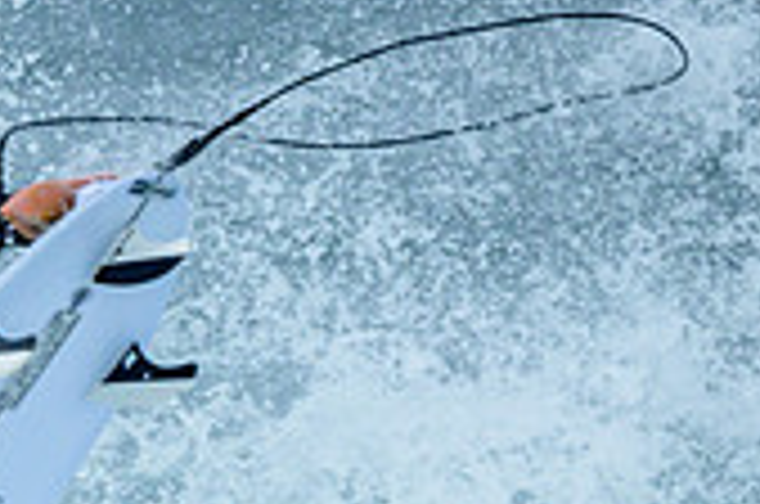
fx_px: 73075
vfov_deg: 0.4
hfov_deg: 0.6
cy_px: 892
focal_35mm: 3468
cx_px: -143
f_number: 6.3
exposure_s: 1/2000
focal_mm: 800
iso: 320
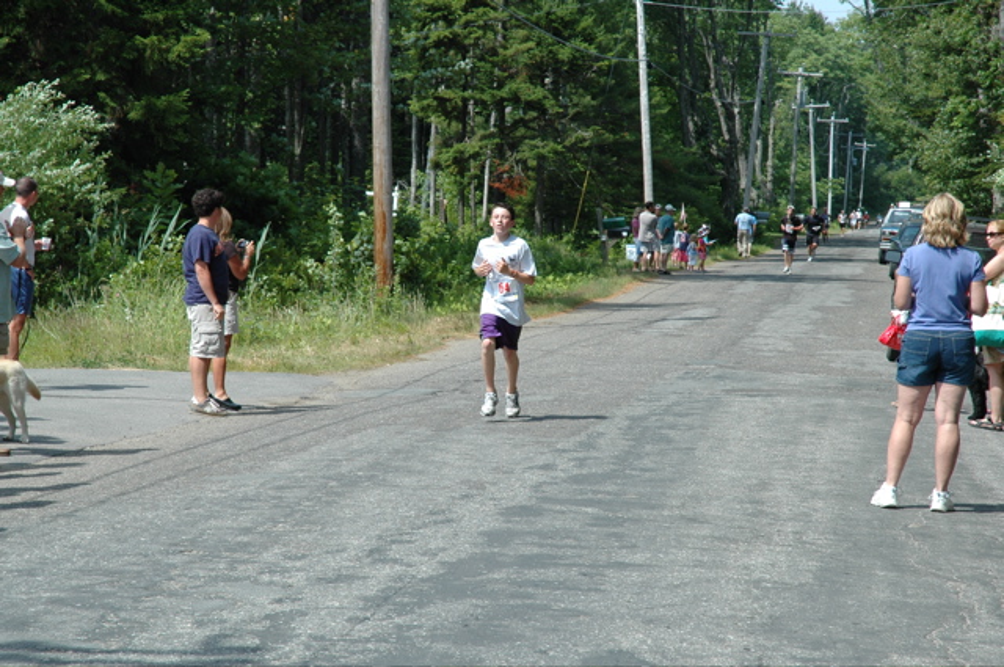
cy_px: 334
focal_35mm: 105
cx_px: 502
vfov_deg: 13.0
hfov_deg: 19.5
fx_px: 2925
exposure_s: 1/250
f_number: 8
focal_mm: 70
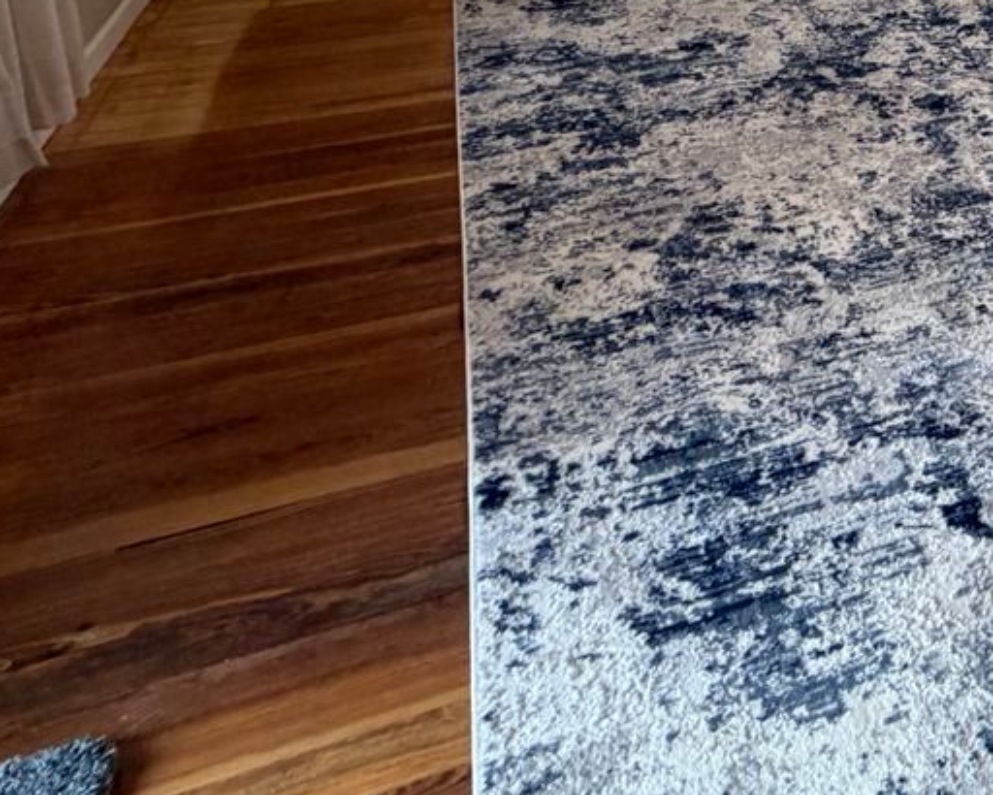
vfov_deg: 31.1
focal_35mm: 40
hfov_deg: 40.5
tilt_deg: -11.8
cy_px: -174
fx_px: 1176
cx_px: 979
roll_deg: +0.2
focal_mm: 2.22
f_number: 2.2
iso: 200
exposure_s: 1/120
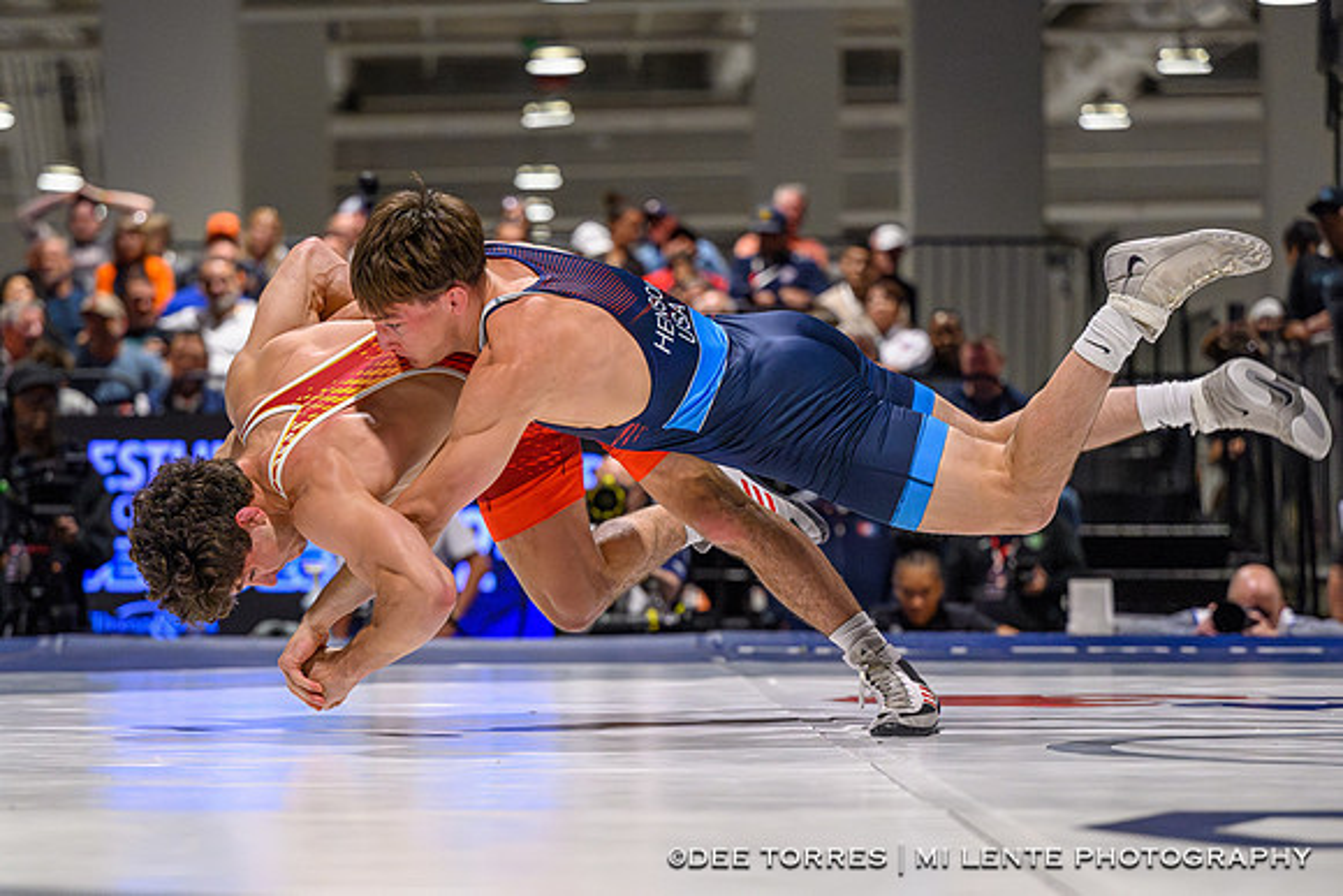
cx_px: 583
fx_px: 4673
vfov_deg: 10.9
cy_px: 556
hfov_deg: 16.3
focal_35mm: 125
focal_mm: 97
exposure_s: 1/800
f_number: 2.8
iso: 9000
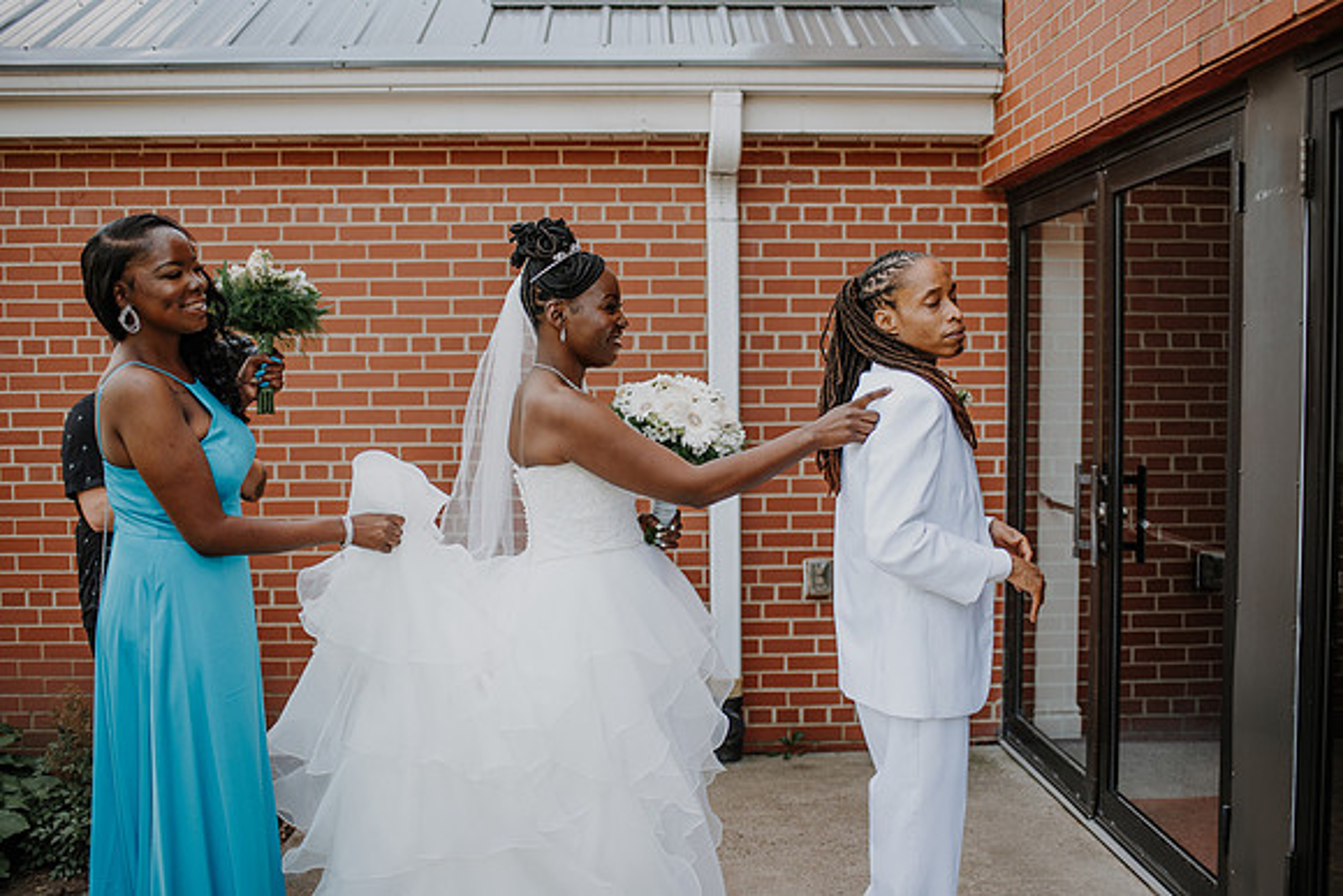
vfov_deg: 37.9
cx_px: 672
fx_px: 1306
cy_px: 448
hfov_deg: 54.4
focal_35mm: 35
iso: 100
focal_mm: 35
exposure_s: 1/400
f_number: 2.2
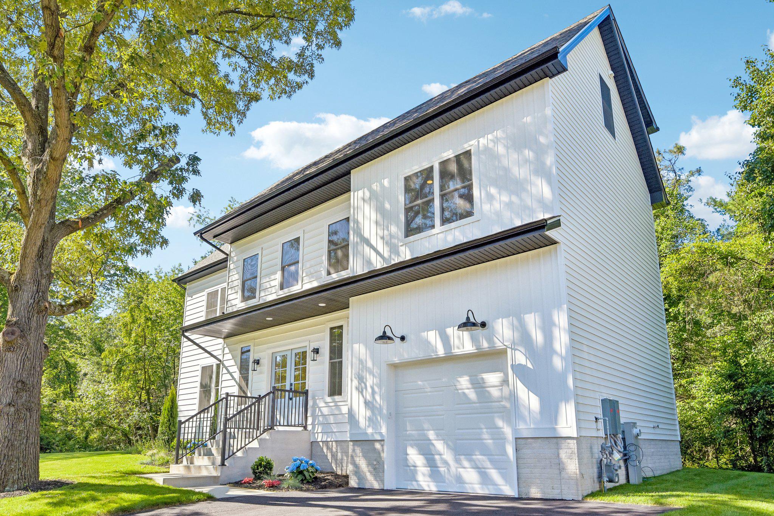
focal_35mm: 22
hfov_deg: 78.6
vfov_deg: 57.2
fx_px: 473
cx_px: 387
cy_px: 258
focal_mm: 22
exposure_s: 1/1250
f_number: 8
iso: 400
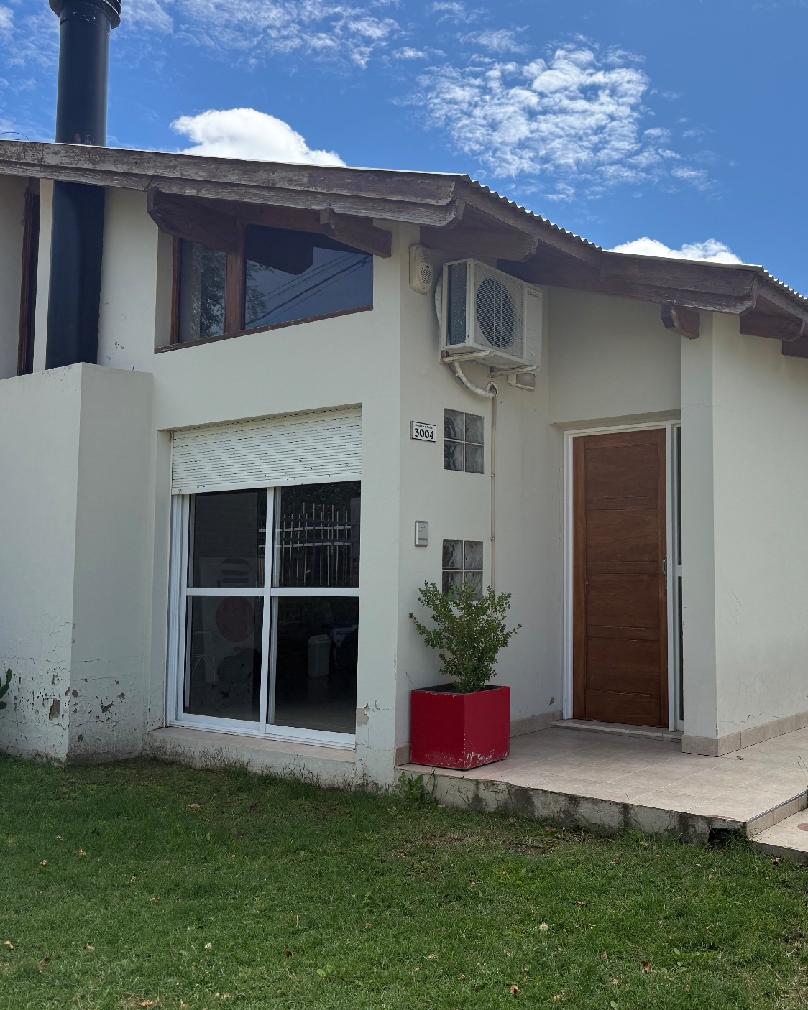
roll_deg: +0.2
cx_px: 579
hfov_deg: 44.6
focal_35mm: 32
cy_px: 497
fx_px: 957
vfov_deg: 55.7
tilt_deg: +4.6
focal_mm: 6.76
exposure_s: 1/5714
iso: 100
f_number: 1.78
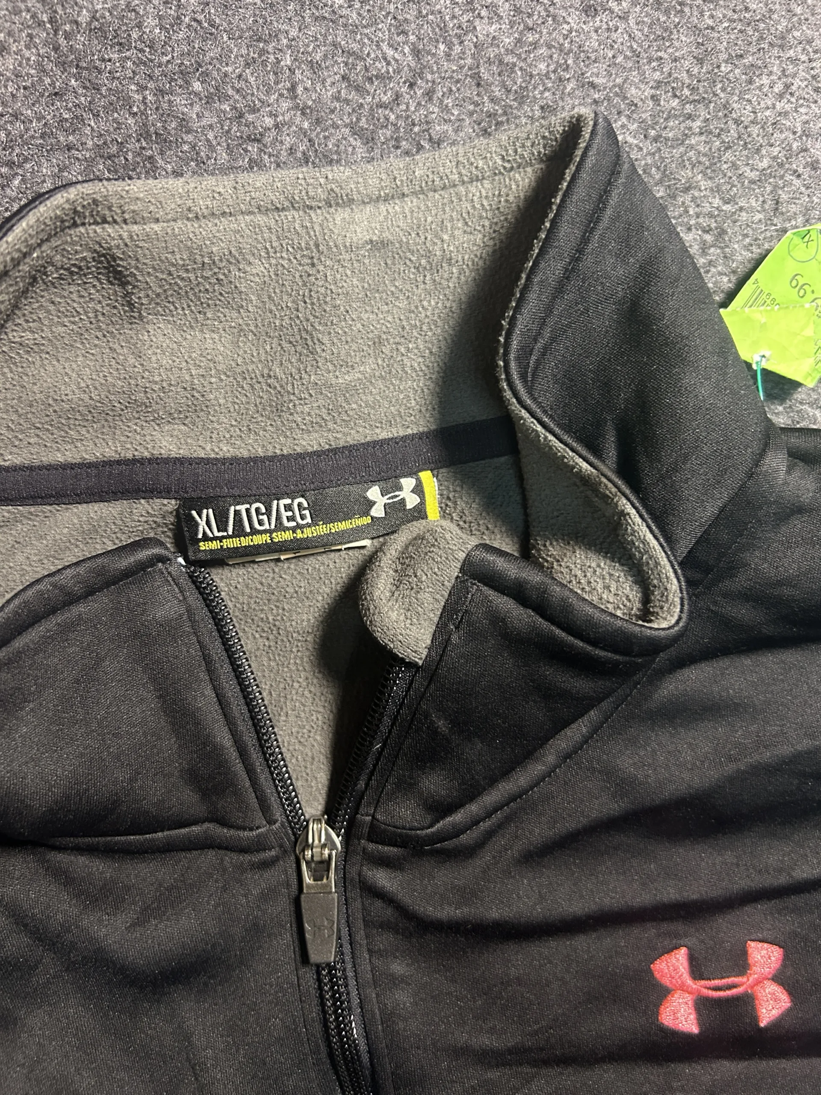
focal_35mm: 26
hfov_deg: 53.1
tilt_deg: -58.4
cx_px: 410
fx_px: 822
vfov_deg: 67.3
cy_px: 548
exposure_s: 1/50
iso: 400
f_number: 1.5
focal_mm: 5.7
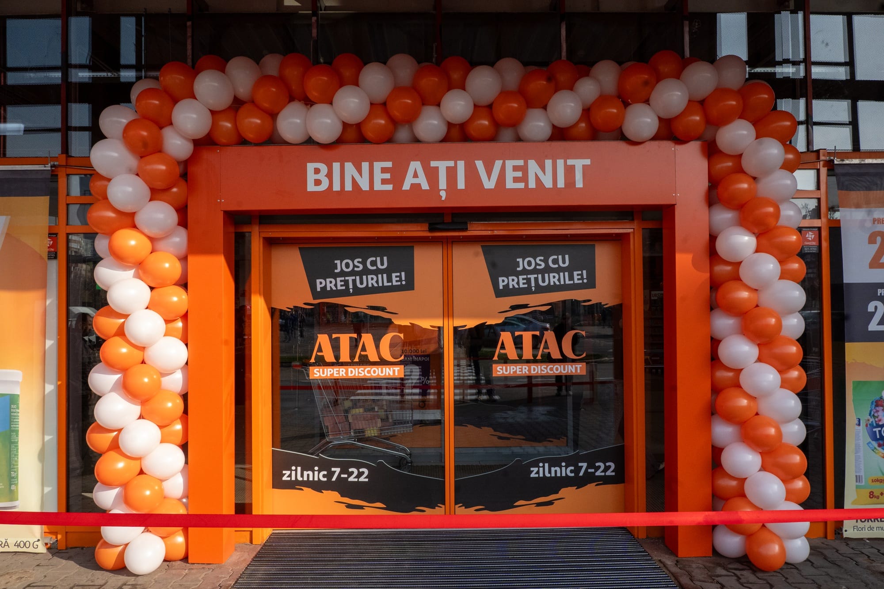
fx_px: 589
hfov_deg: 73.7
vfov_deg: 53.1
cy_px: 294
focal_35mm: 24
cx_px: 442
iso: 3200
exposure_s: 1/640
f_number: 18
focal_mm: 24
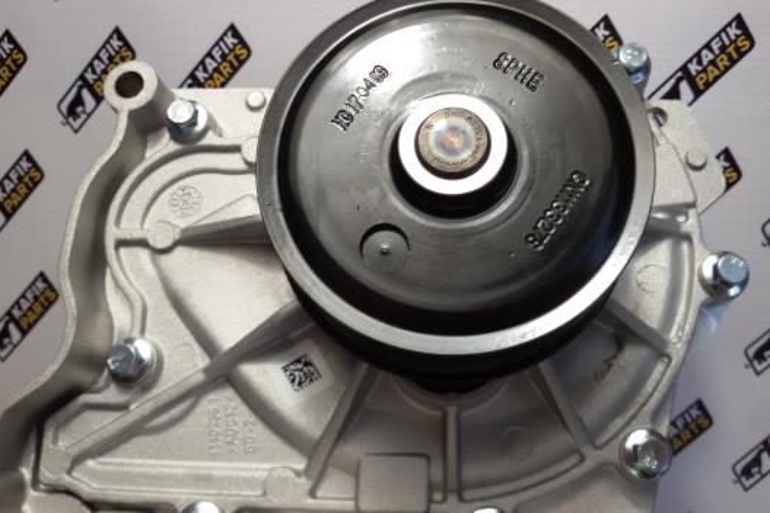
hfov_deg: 57.2
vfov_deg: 40.0
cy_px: 260
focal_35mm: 33
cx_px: 389
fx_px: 706
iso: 40
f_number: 2.4
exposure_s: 1/33
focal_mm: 2.93
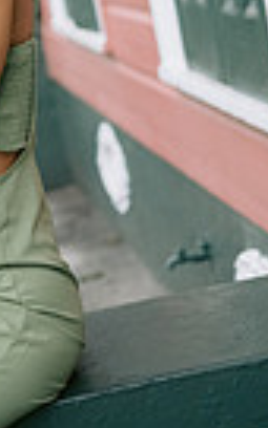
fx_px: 1379
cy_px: -31
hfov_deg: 10.9
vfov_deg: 17.2
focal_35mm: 118
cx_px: -76
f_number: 1.8
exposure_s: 1/1000
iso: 1250
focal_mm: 35
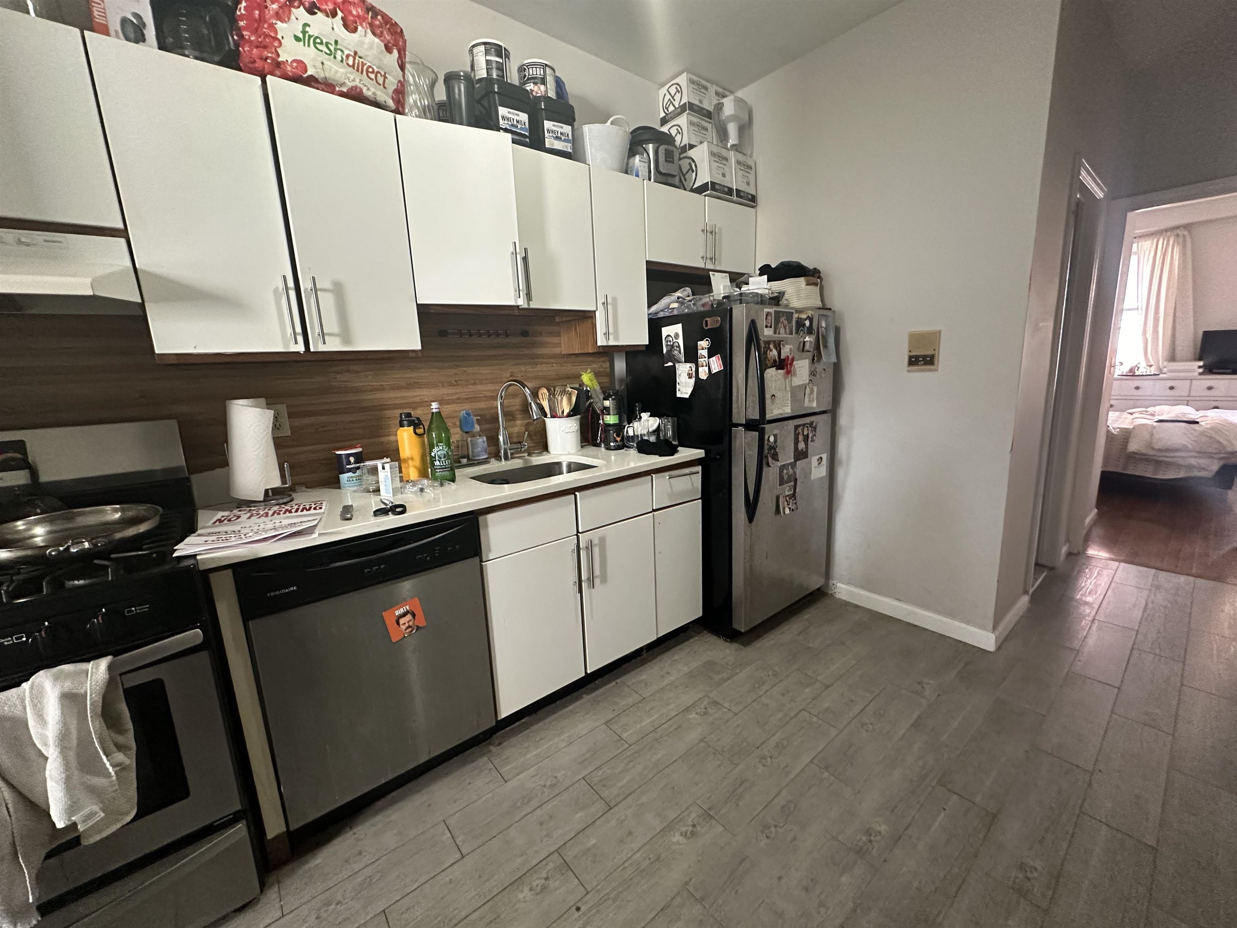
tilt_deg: -10.7
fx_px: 500
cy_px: 464
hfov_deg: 102.1
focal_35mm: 14
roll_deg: +2.7
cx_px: 618
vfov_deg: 85.7
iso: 640
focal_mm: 2.22
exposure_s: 1/60
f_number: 2.2
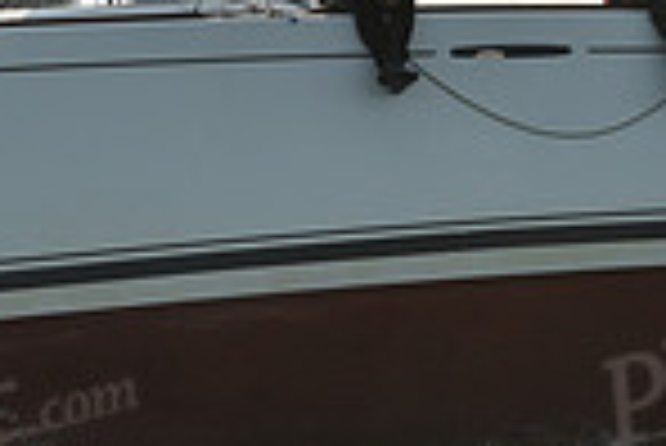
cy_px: 160
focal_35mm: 275
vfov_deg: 5.0
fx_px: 5092
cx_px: 374
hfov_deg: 7.5
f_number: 10
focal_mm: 70
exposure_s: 1/800
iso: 250
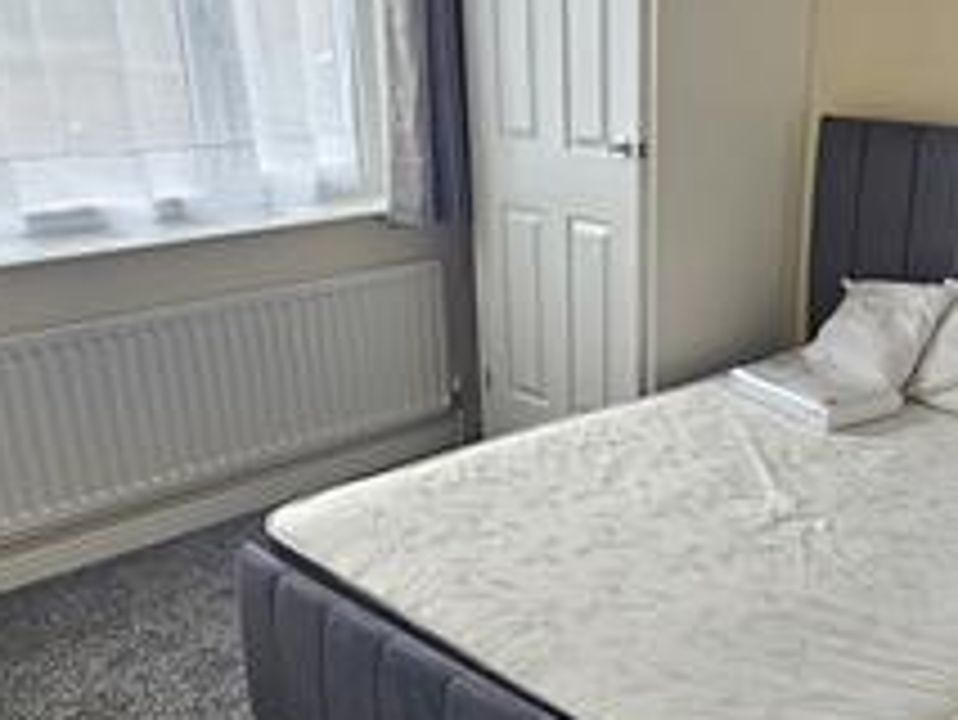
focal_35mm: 39
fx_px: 1080
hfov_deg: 47.2
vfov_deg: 36.5
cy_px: 482
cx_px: 621
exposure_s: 1/71
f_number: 2.2
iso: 160
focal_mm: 2.2
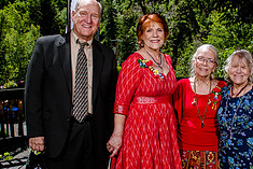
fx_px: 478
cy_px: 104
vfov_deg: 20.0
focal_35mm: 68
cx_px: 162
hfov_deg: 29.5
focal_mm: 24
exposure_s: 1/400
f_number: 8
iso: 160
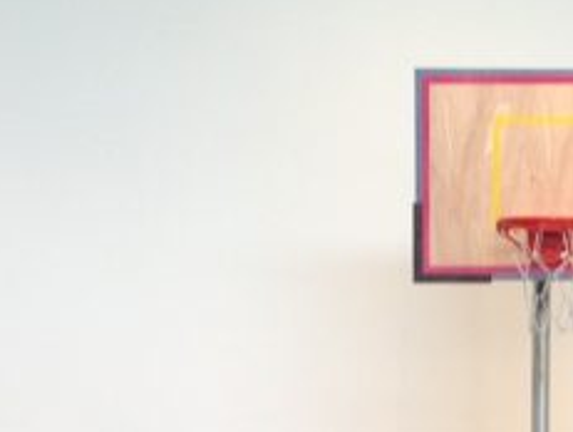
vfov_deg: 9.6
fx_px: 2421
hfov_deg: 13.4
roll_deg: -2.1
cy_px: 844
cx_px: 496
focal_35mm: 146
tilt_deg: -6.4
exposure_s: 1/30
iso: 50
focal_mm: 4.12
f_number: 2.4
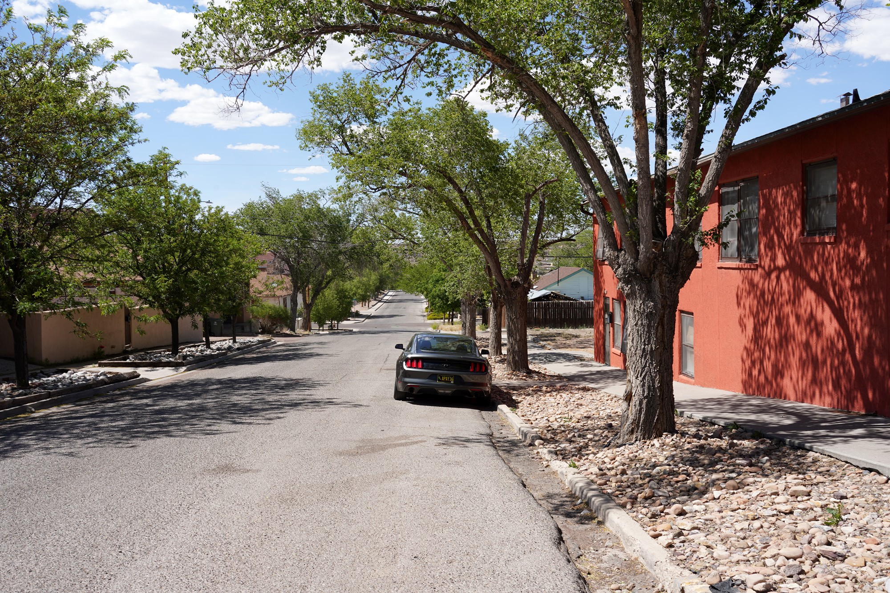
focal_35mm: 33
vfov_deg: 40.0
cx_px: 445
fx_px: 816
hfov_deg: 57.2
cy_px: 296
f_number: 13
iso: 100
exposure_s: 1/100
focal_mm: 33
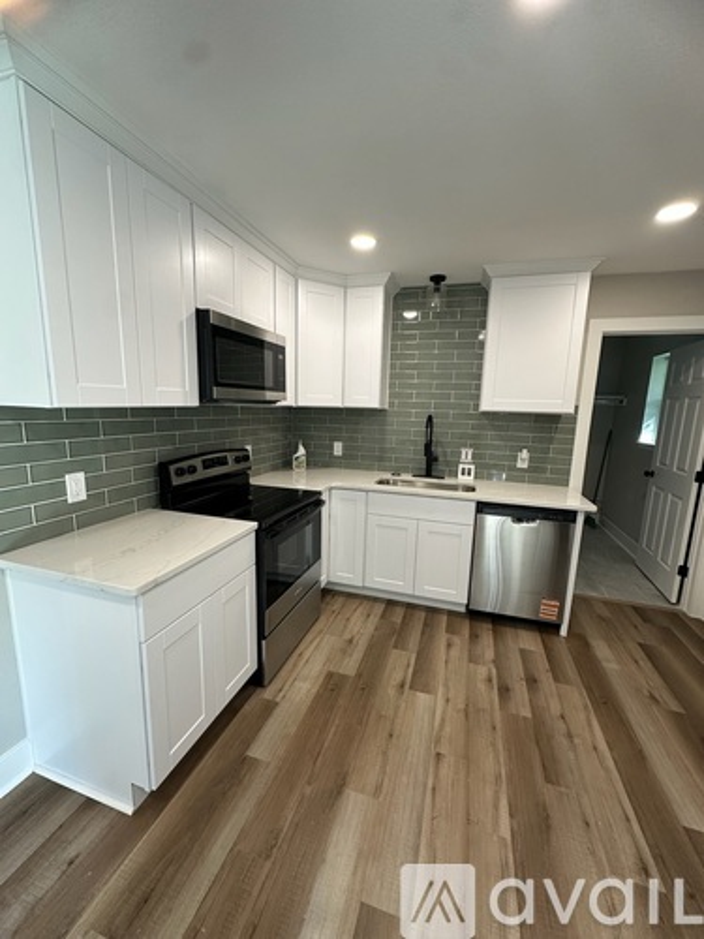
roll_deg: -1.6
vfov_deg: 102.1
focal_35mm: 14
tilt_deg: -9.0
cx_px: 352
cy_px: 470
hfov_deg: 85.7
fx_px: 380
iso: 200
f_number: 2.2
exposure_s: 1/120
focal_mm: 2.22
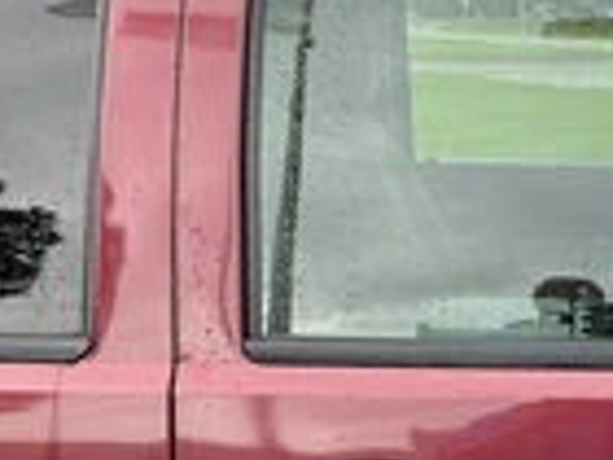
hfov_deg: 23.3
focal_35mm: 80
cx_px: 626
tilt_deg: -16.7
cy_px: 429
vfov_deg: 18.1
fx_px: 1417
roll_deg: +1.3
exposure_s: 1/122
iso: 25
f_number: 1.8
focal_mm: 3
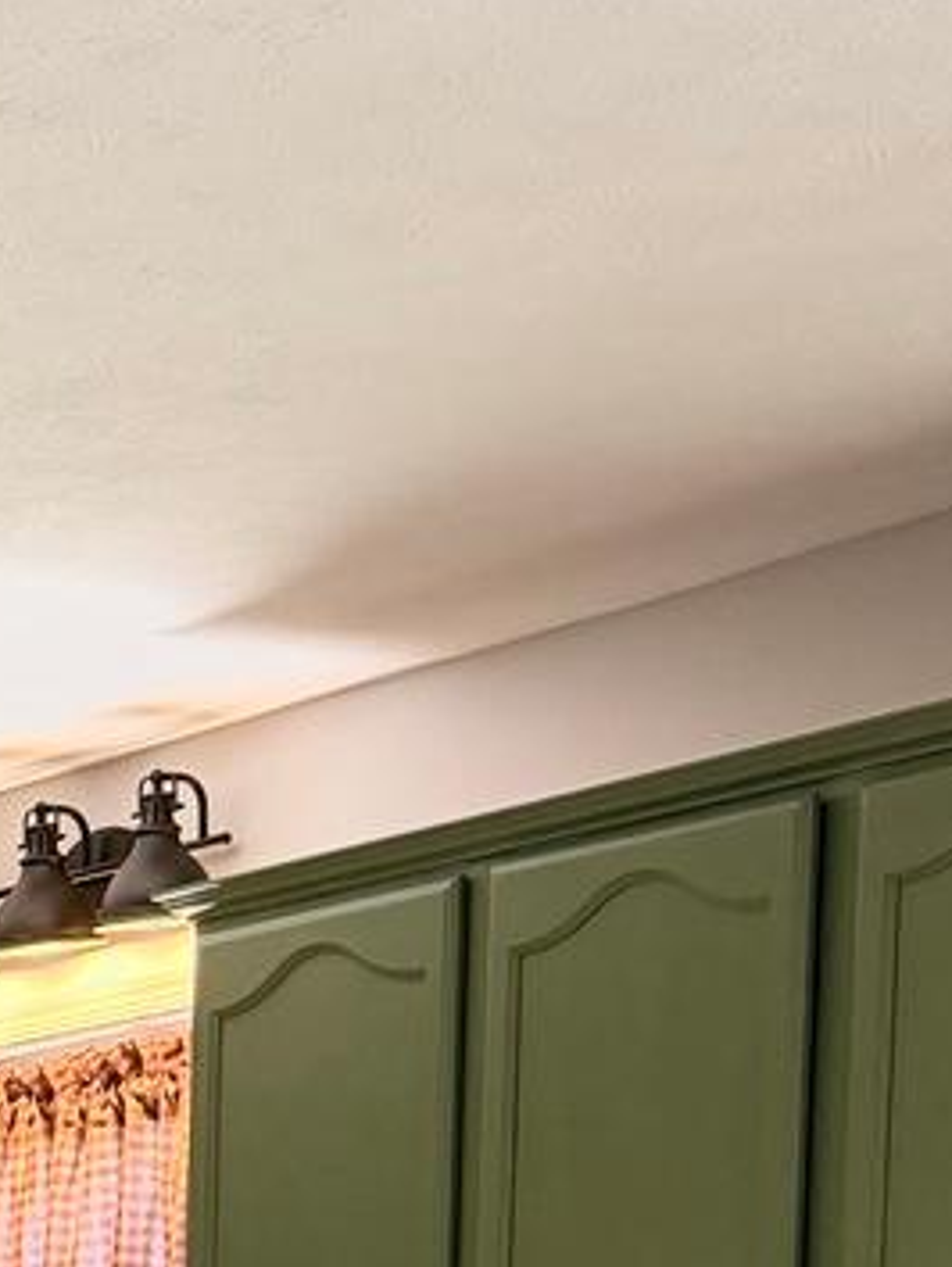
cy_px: 2019
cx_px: -970
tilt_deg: -8.8
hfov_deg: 12.5
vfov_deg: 16.8
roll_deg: +0.8
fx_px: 3809
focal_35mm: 104
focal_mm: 6.76
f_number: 1.78
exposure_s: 1/60
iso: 200
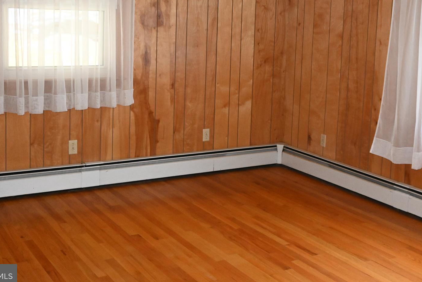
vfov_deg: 25.3
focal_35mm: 53
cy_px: 79
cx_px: 260
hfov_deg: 37.3
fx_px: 621
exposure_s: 1/60
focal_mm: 24
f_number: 4.2
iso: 3600
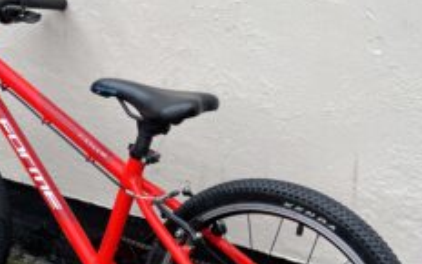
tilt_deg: -23.2
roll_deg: +0.6
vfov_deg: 22.3
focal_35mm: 57
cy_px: 231
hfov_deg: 34.9
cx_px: 102
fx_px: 656
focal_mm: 4.2
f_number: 1.6
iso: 80
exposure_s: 1/121
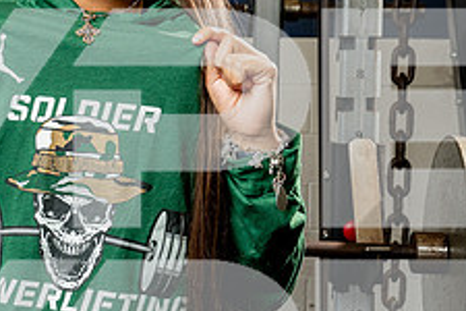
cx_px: 33
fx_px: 1488
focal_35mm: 115
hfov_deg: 17.5
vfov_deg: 11.9
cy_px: 119
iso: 800
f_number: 7.1
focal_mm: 41
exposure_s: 1/200
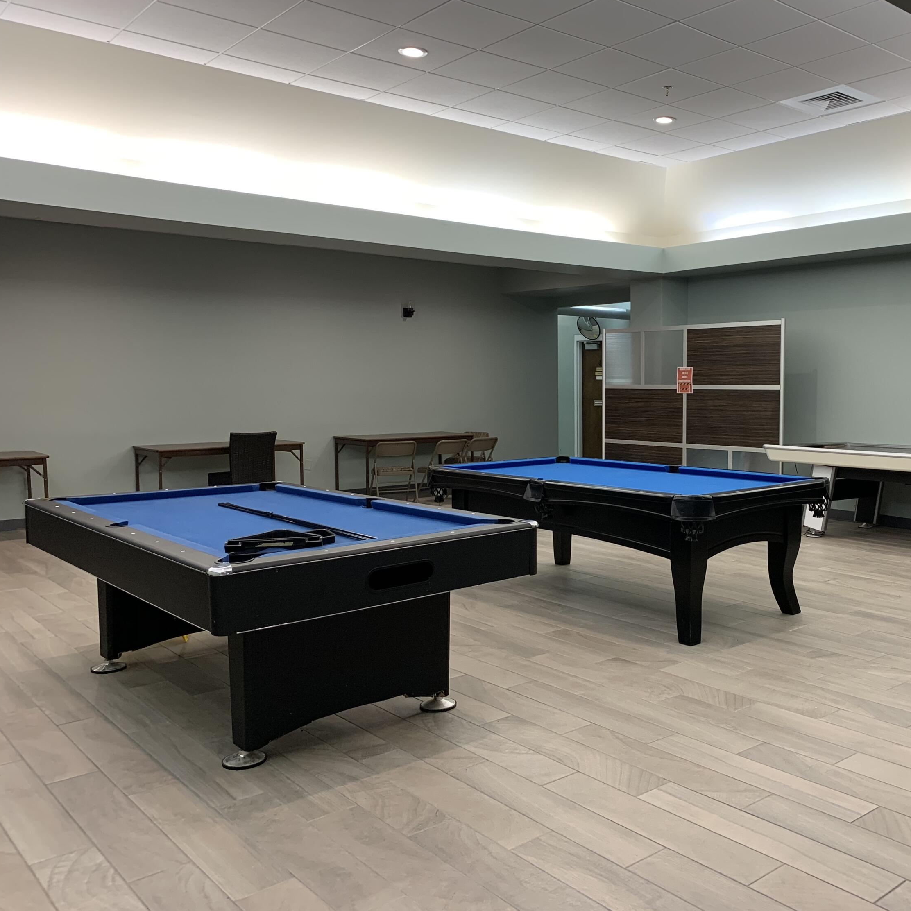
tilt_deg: -2.5
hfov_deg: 51.7
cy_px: 456
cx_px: 597
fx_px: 923
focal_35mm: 31
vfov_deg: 52.5
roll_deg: -0.1
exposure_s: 1/60
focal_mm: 4.25
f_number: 1.8
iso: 64
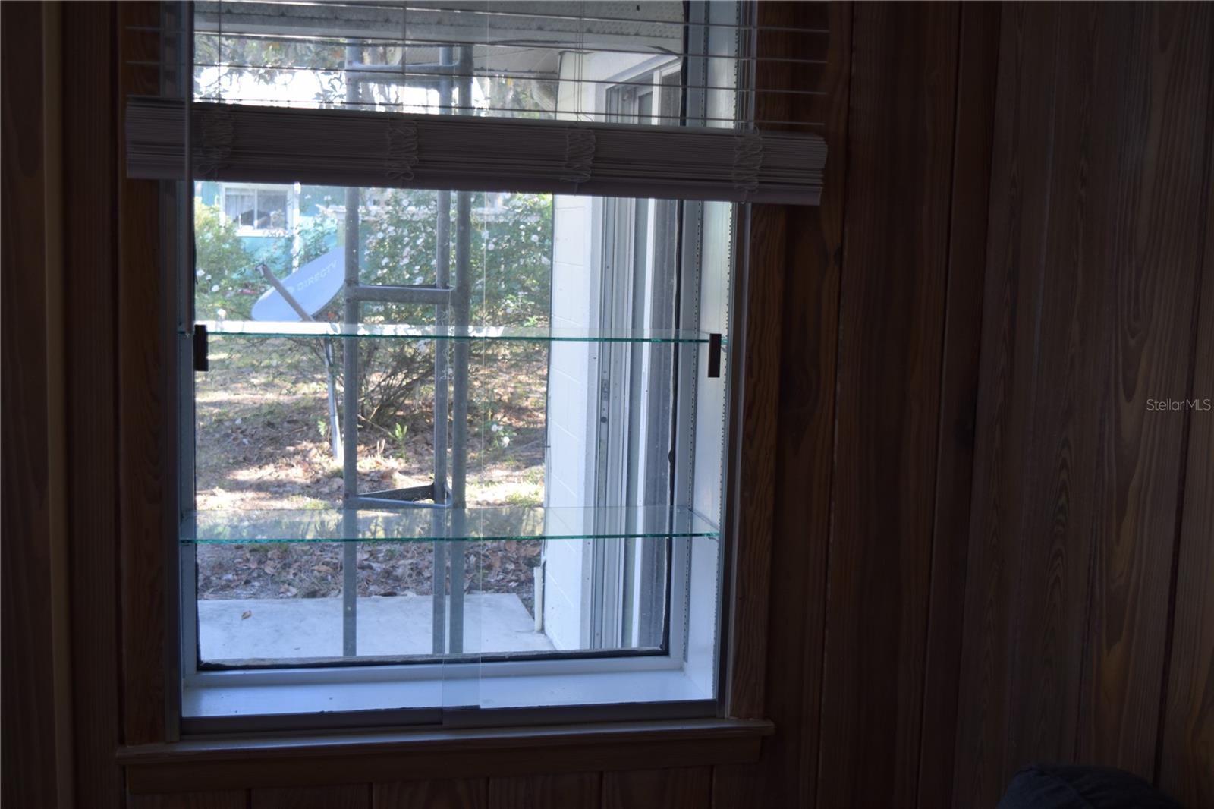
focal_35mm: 42
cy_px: 404
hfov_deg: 46.4
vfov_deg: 31.9
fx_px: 1416
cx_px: 607
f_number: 4.2
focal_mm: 28
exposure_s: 1/80
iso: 400
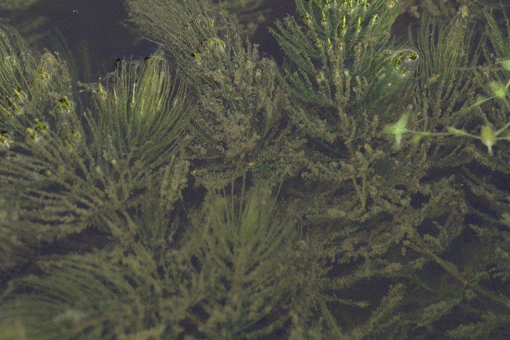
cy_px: 149
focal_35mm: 210
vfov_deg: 6.5
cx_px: 202
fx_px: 2974
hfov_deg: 9.8
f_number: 4
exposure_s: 1/160
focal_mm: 100
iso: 400
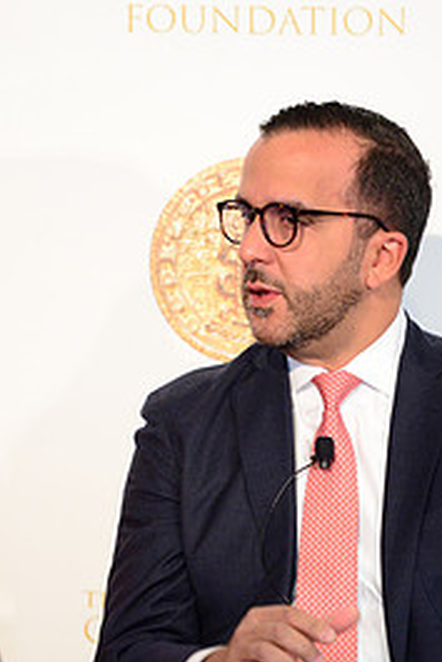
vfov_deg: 4.7
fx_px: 8055
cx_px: 363
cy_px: 537
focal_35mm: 438
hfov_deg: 3.1
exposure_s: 1/160
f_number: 2.8
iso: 3200
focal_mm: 200
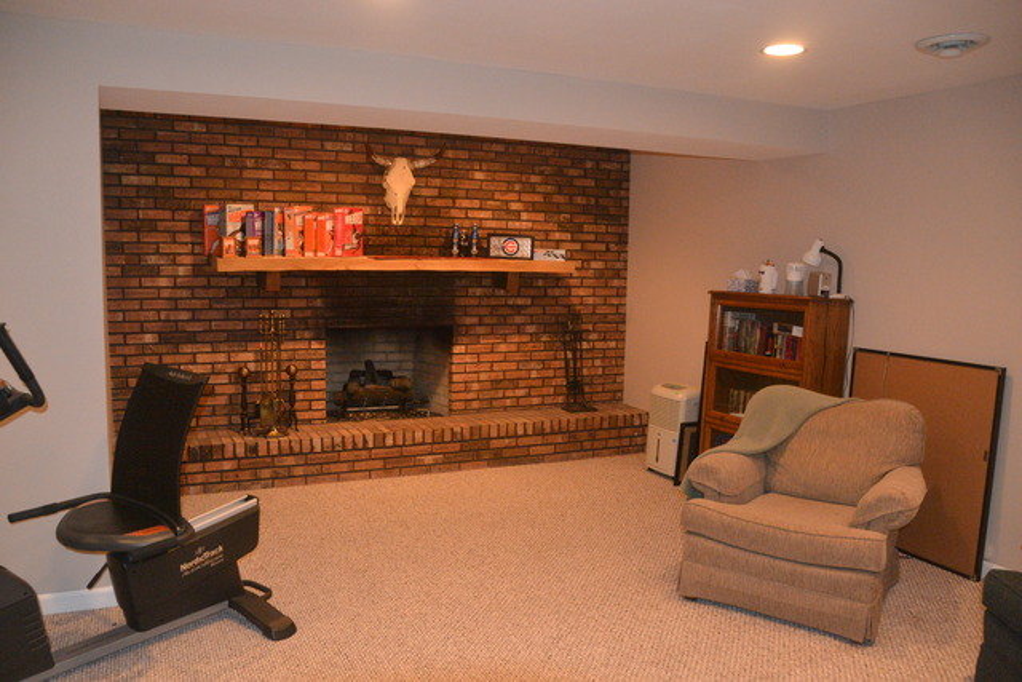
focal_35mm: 27
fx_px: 767
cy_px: 341
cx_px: 511
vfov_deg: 48.0
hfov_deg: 67.4
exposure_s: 1/60
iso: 3200
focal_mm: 18
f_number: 3.5
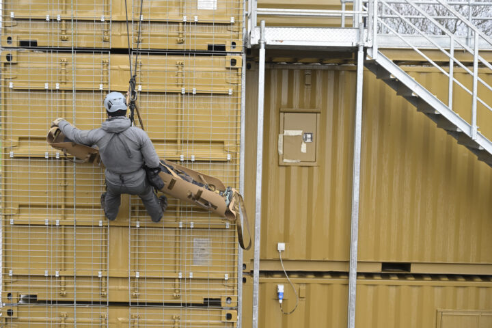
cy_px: 164
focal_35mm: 63
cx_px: 246
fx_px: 861
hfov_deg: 31.9
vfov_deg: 21.6
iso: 800
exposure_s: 1/160
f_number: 5
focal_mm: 63
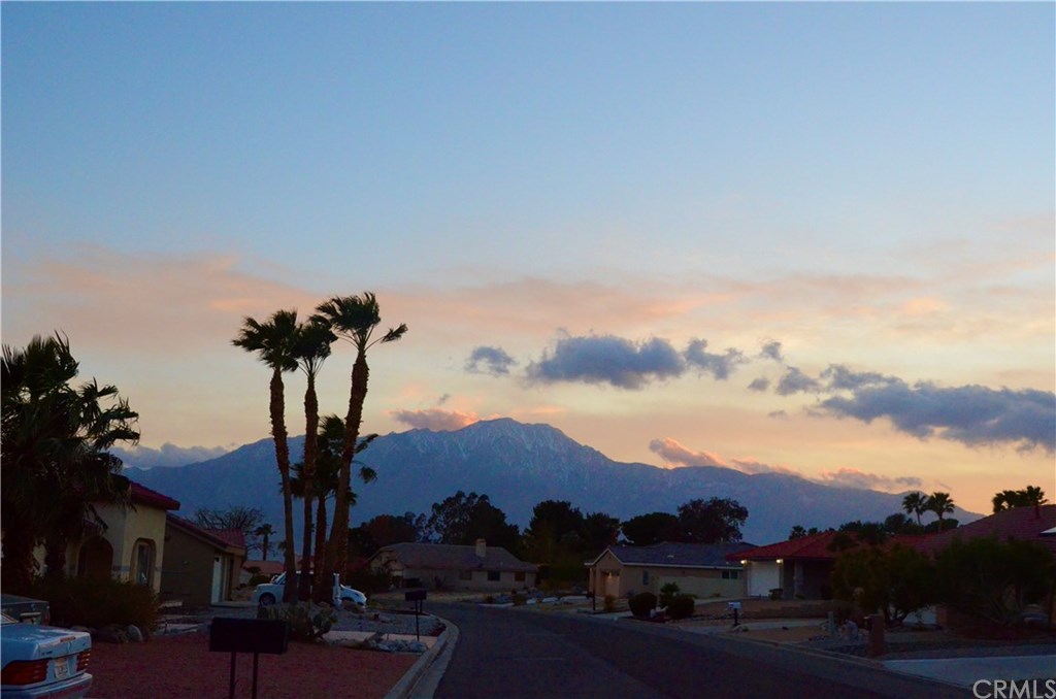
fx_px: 1317
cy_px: 350
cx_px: 528
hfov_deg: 43.7
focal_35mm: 45
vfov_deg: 29.7
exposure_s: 1/640
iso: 3200
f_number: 8
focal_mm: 30
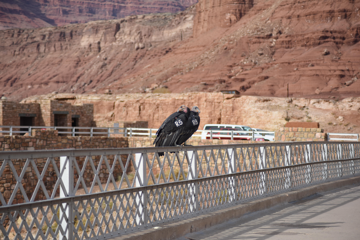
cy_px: 120
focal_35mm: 122
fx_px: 1220
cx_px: 180
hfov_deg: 16.8
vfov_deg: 11.2
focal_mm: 122
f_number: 4.2
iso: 200
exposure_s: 1/2000
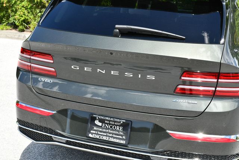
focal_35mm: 64
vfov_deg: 21.3
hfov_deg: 31.4
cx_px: 120
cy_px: 80
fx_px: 425
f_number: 7.1
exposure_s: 1/250
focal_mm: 32
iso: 200
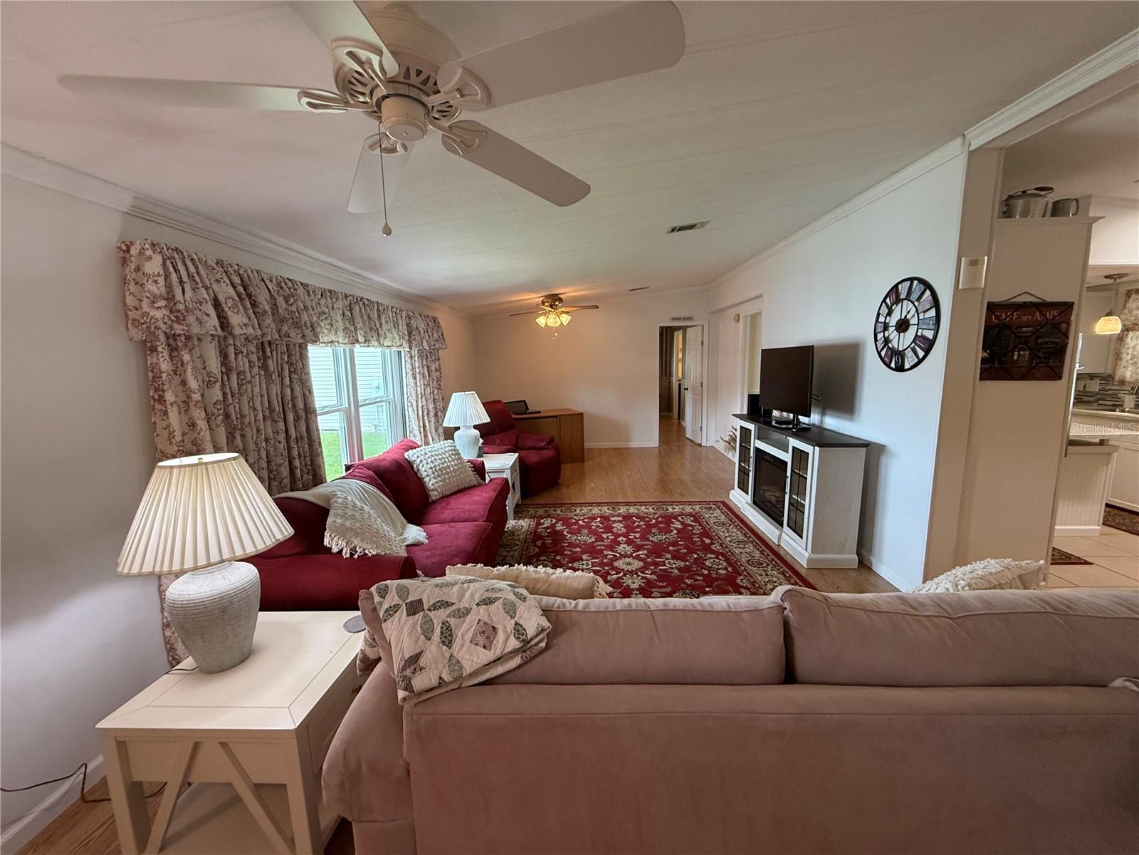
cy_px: 428
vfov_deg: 85.7
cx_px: 570
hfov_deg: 102.1
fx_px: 461
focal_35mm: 14
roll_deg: +0.8
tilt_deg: -8.2
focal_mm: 2.22
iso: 320
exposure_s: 1/120
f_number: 2.2
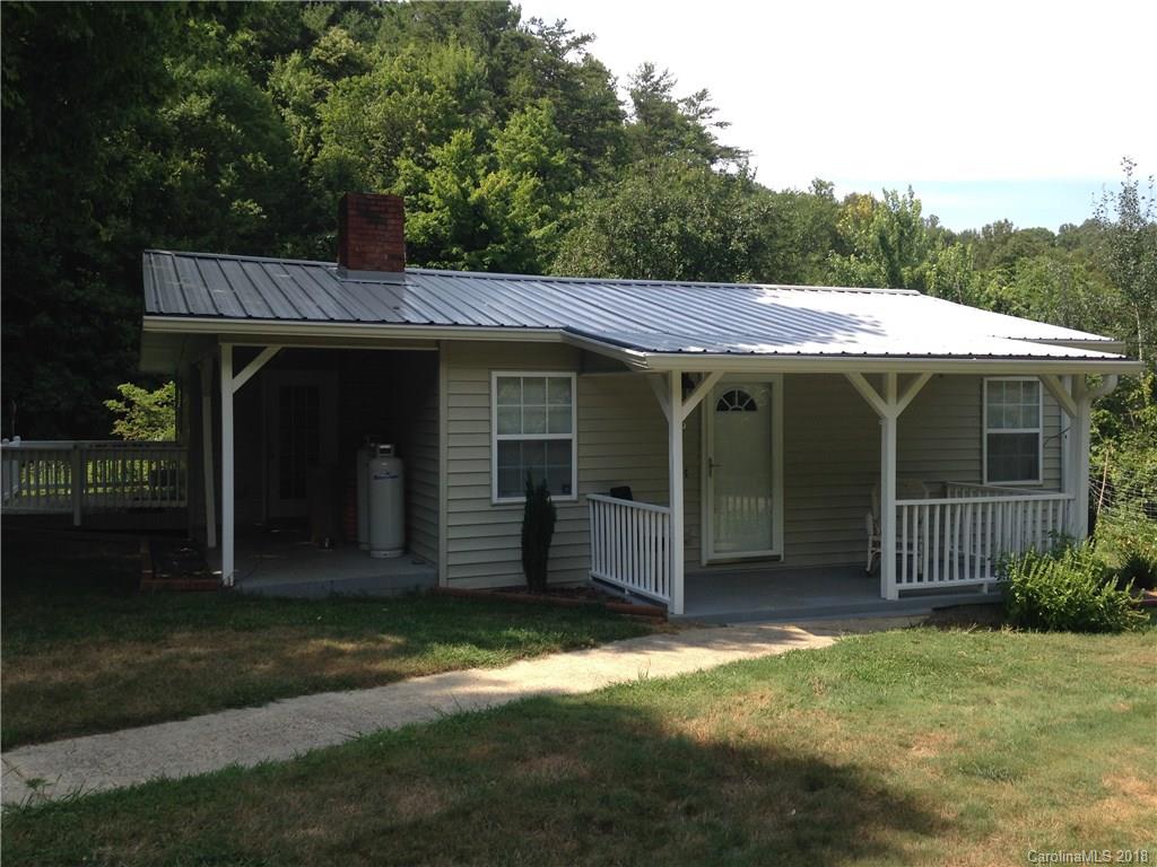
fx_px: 1103
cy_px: 434
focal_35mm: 33
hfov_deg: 55.4
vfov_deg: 42.9
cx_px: 578
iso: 50
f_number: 2.4
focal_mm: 4.12
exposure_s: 1/861
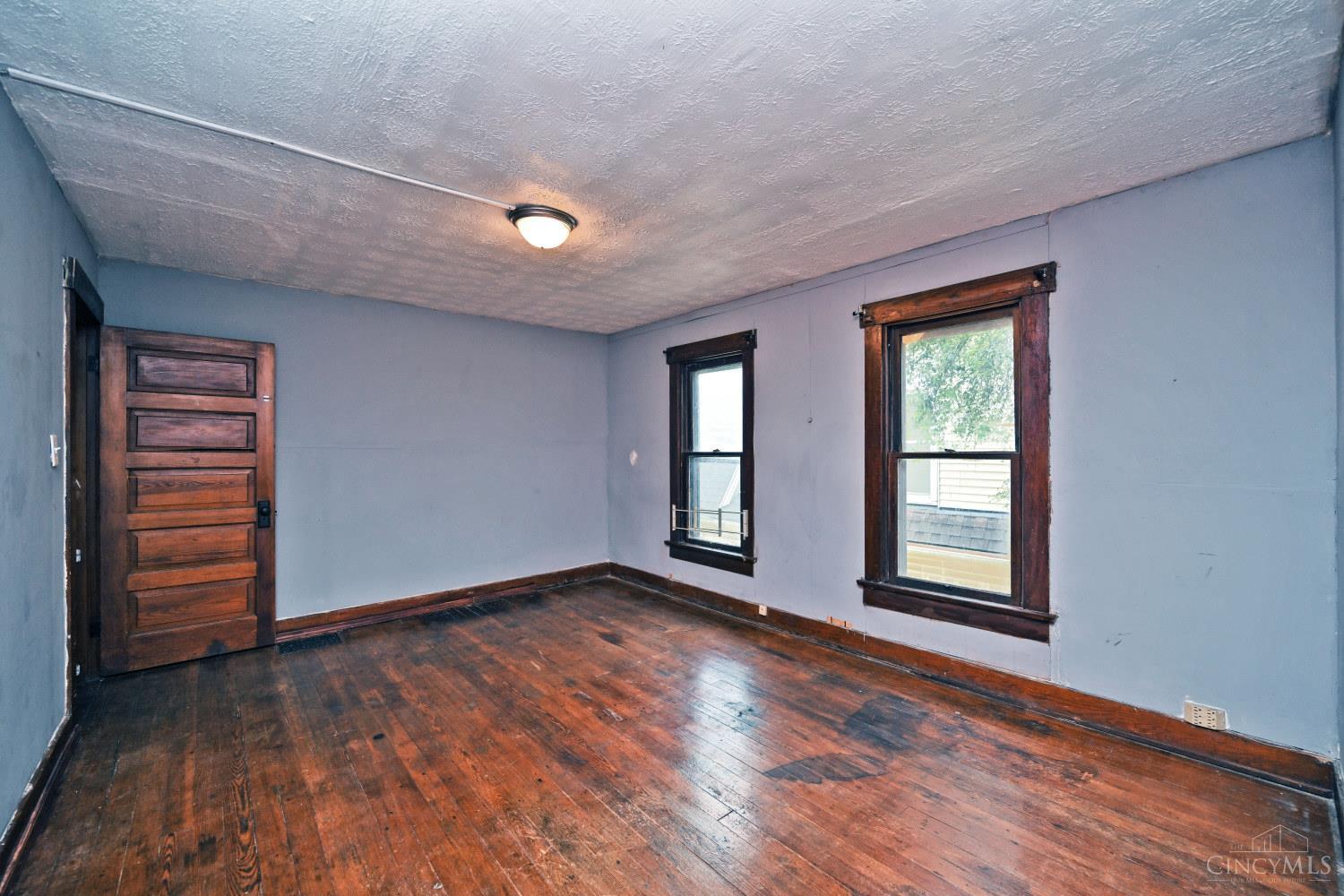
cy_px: 448
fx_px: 523
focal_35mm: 14
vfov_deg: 81.2
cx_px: 672
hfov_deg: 104.3
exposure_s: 1/60
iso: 200
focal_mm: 14
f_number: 4
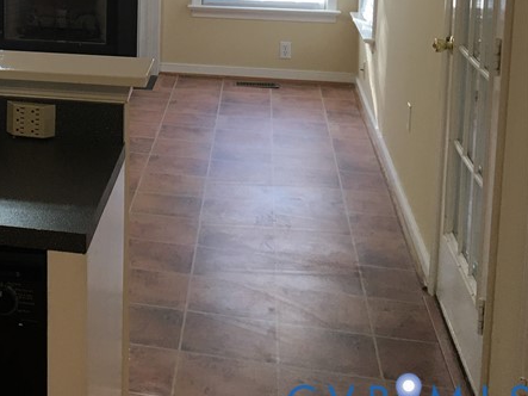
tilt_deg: -7.8
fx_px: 1022
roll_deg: +0.2
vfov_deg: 21.0
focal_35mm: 67
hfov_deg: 26.3
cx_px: -80
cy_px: -24
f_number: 2.2
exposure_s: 1/30
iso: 25
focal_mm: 4.15
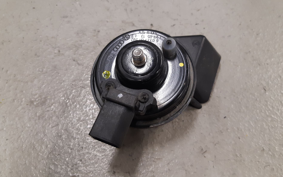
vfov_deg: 41.8
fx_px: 231
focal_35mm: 30
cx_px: 141
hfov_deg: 62.9
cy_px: 79
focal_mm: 3.93
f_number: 1.7
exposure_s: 1/50
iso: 125
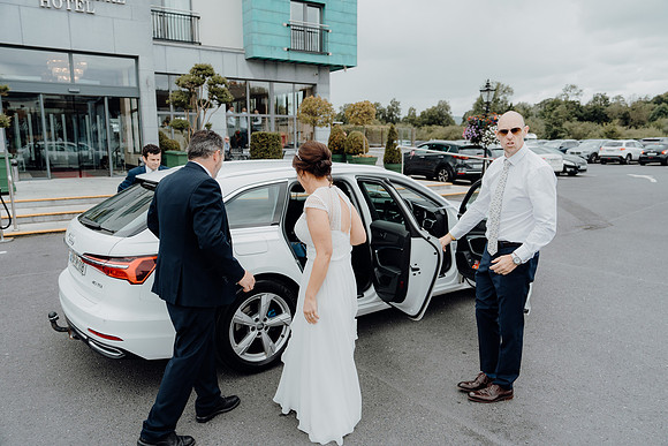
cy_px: 223
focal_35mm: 26
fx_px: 483
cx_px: 334
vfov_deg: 49.6
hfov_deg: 69.4
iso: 125
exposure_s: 1/800
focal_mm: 26
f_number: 2.8
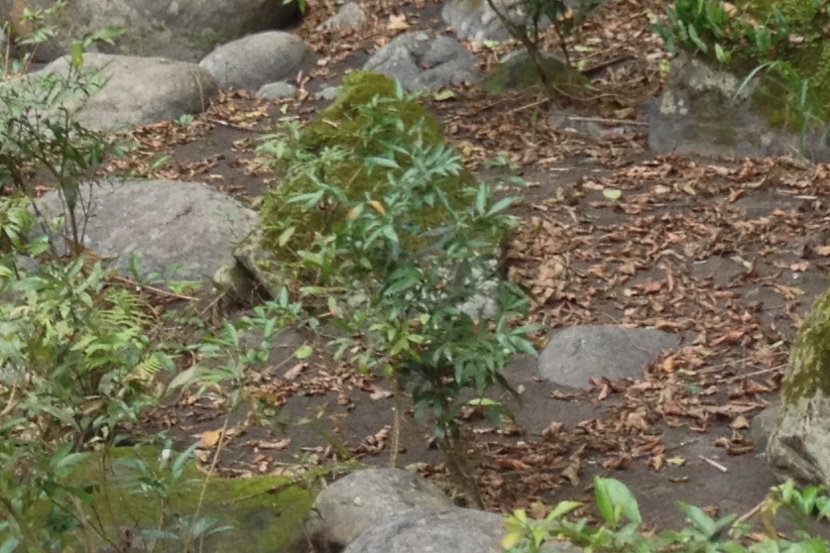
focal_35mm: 142
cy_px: -556
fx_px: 3274
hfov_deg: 14.4
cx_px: 410
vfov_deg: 9.1
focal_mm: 4.28
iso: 50
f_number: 2.4
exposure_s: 1/252
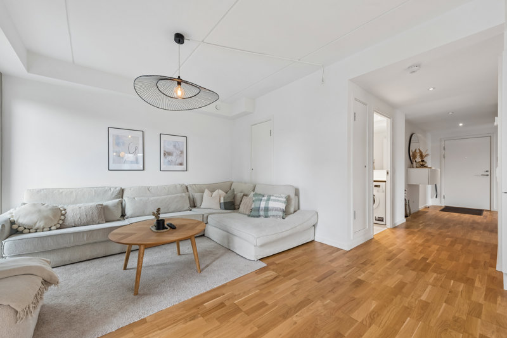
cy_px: 169
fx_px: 197
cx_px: 254
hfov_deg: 104.3
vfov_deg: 81.2
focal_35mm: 14
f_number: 10
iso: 200
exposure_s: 1/8
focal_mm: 14
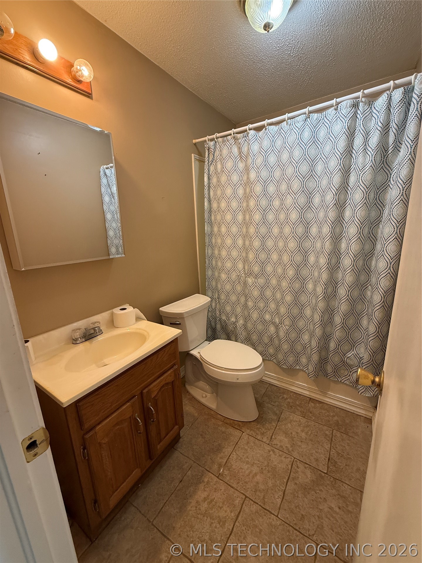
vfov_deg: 102.1
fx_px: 228
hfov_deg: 85.7
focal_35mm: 14
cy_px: 282
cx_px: 211
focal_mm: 2.22
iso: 200
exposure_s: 1/60
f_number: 2.2
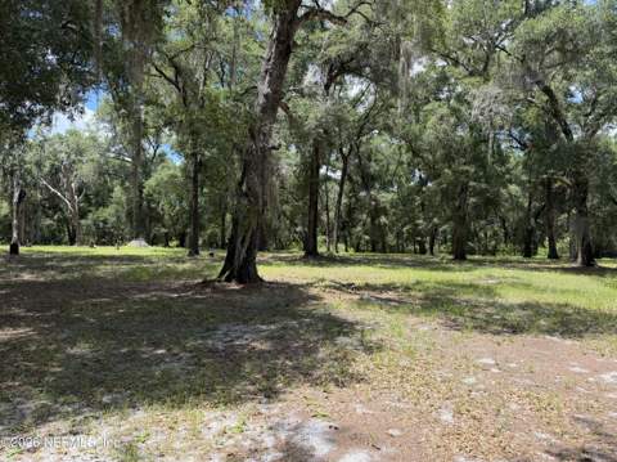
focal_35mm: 24
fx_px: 427
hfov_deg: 71.7
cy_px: 231
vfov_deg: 56.7
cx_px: 308
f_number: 1.78
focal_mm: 6.76
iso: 100
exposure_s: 1/1522
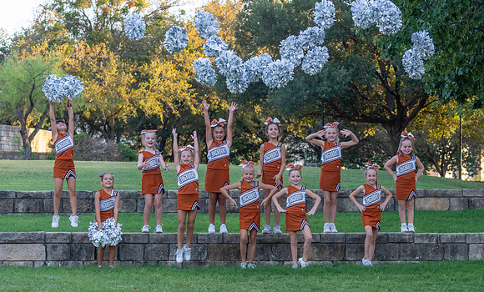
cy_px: 196
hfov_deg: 22.4
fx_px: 1223
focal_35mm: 94
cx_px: 266
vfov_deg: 13.6
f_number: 4
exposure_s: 1/1000
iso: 1600
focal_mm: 72
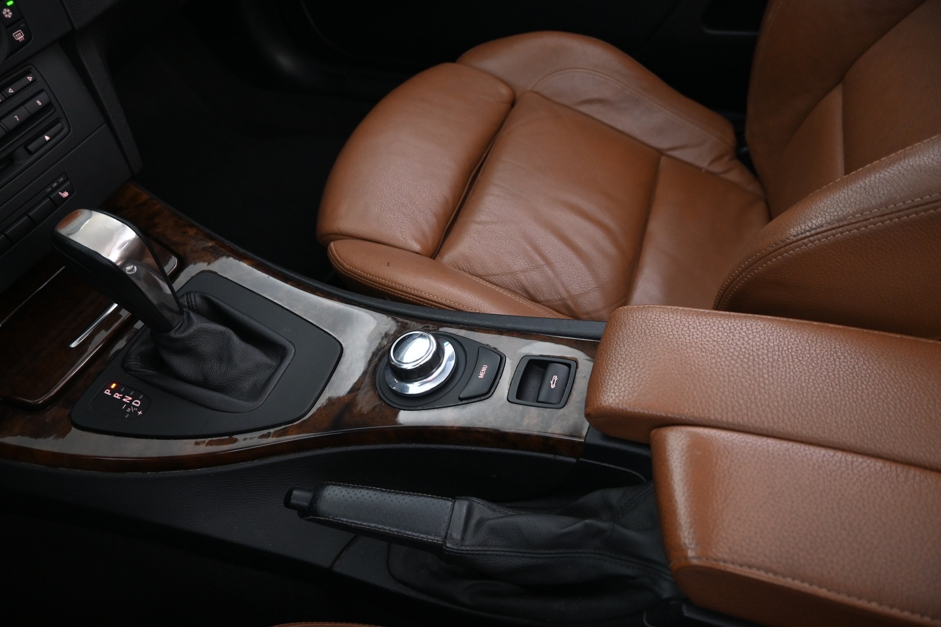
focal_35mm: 24
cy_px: 314
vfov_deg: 53.1
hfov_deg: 73.7
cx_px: 470
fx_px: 627
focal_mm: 16
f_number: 3.5
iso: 1250
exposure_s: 1/25
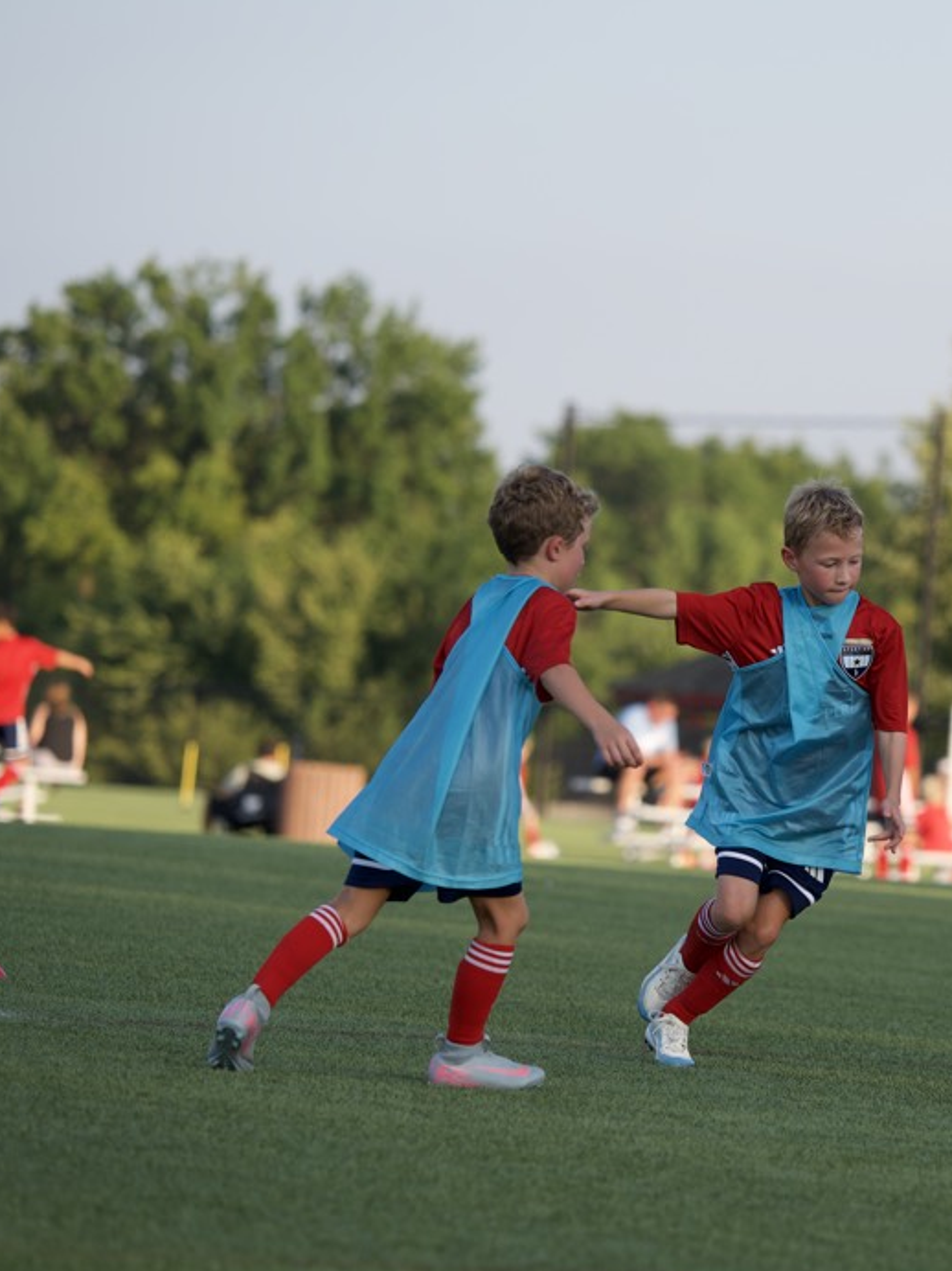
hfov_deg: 4.4
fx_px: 12251
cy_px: 642
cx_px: 886
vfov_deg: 5.9
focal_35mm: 334
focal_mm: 200
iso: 220
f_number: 5
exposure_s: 1/500
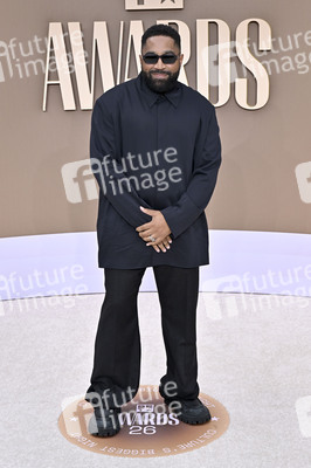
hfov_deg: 24.2
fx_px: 727
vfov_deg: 35.7
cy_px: 234
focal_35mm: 56
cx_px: 156
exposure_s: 1/320
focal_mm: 56
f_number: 8
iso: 400
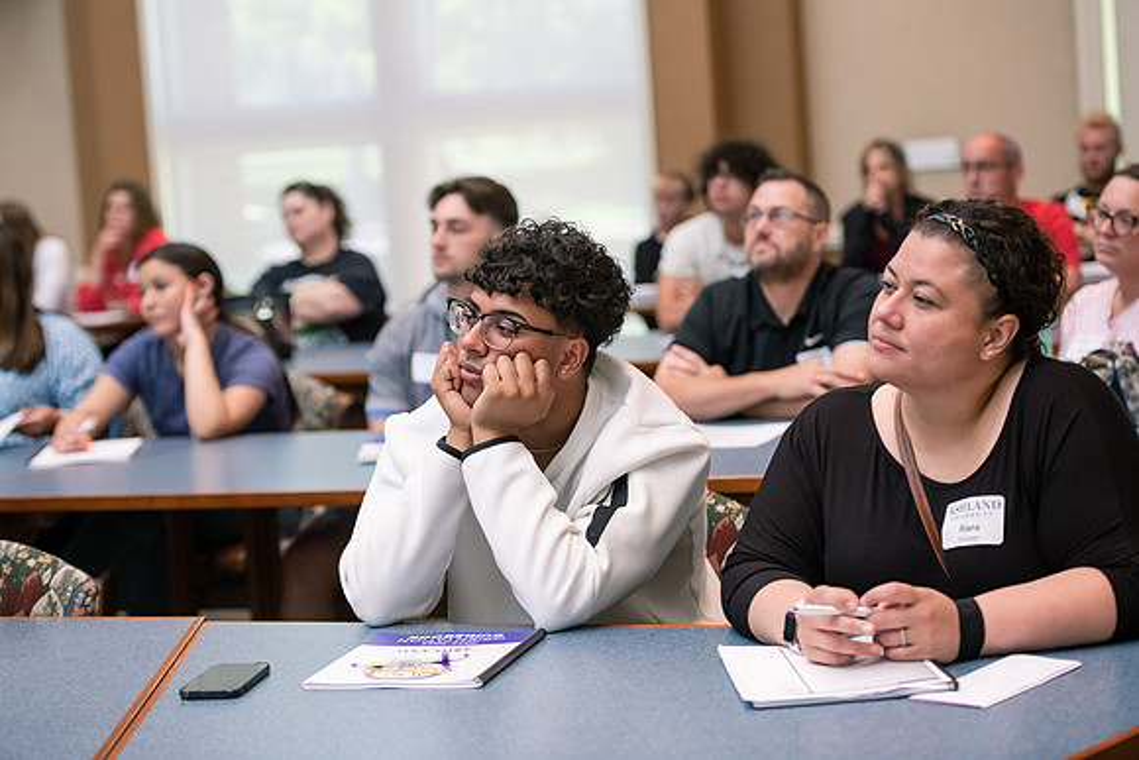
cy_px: 380
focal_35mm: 80
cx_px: 570
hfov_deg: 25.4
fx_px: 2532
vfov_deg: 17.1
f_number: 3.2
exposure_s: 1/160
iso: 2000
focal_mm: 80
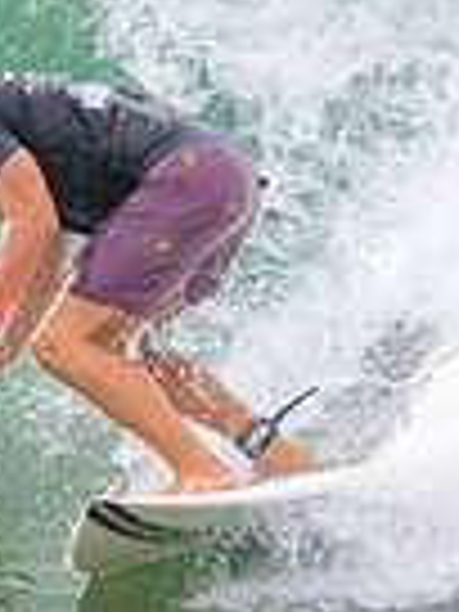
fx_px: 58131
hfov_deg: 0.5
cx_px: -603
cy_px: 209
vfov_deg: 0.6
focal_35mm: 3288
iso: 2200
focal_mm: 800
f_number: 11
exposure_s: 1/2000
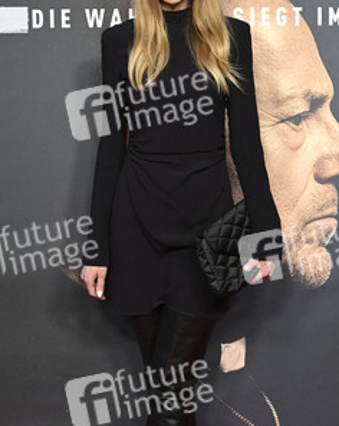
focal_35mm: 66
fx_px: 829
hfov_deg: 23.1
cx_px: 181
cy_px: 178
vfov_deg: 28.7
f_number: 5.6
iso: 2000
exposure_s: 1/200
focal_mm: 52
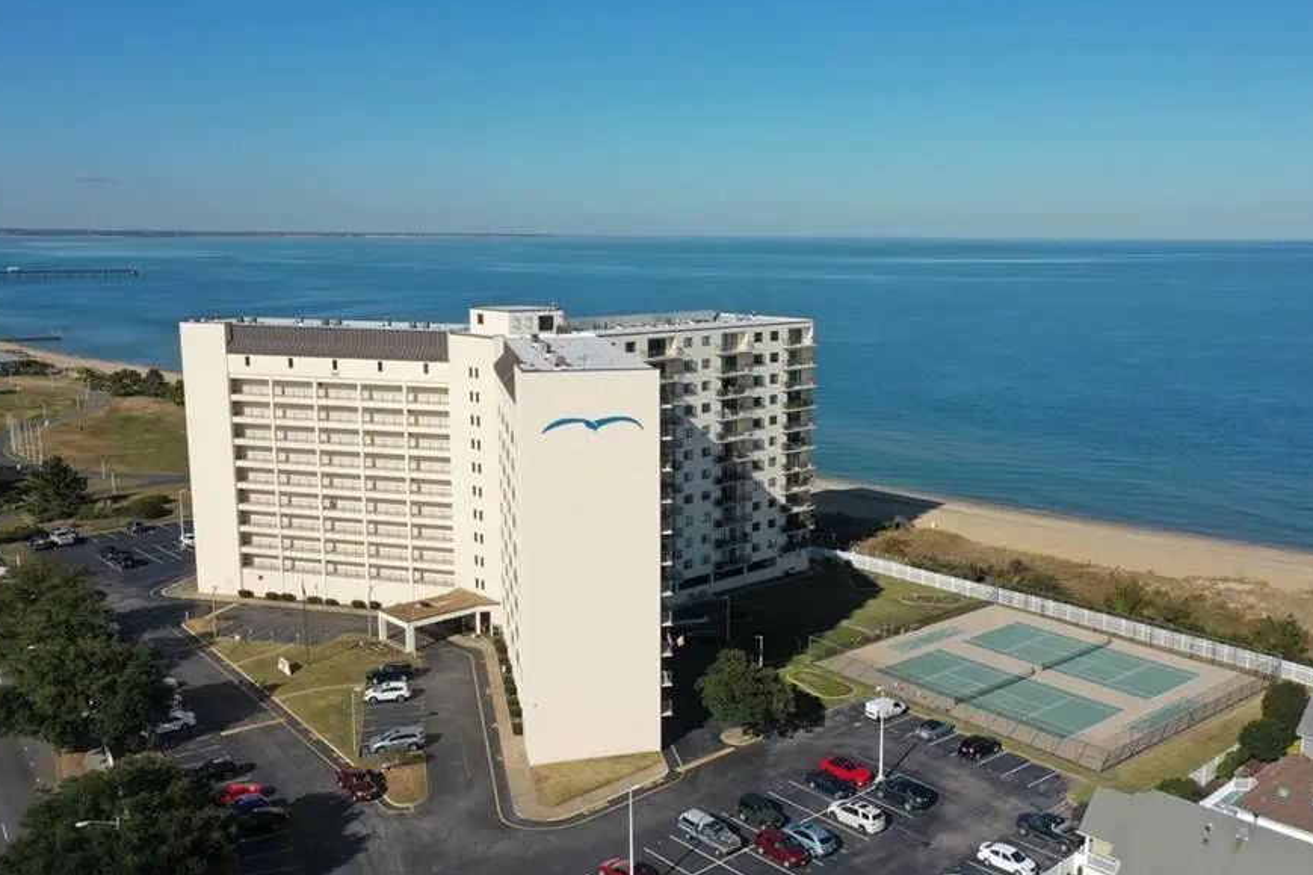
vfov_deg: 40.0
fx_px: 1203
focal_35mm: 33
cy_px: 450
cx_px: 728
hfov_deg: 57.1
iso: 100
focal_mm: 10.26
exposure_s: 1/640
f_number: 6.3
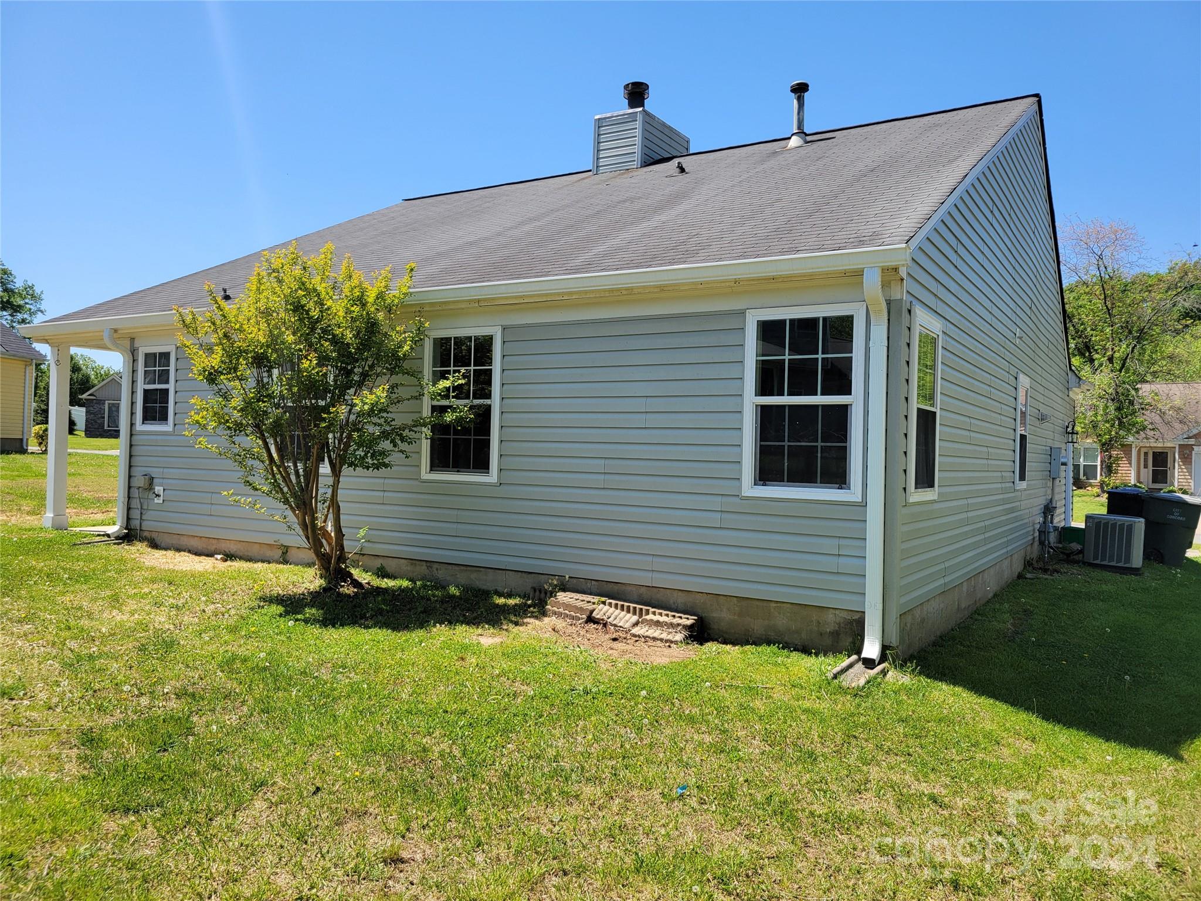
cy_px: 450
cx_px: 600
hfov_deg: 67.3
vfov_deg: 53.1
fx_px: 902
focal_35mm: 26
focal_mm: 5.4
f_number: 1.8
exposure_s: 1/1632
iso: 40
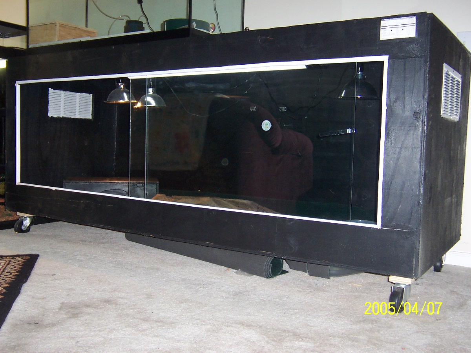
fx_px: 490
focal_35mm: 36
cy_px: 176
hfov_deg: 51.4
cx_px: 236
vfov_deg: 39.7
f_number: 2.8
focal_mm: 5.6
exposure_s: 1/60
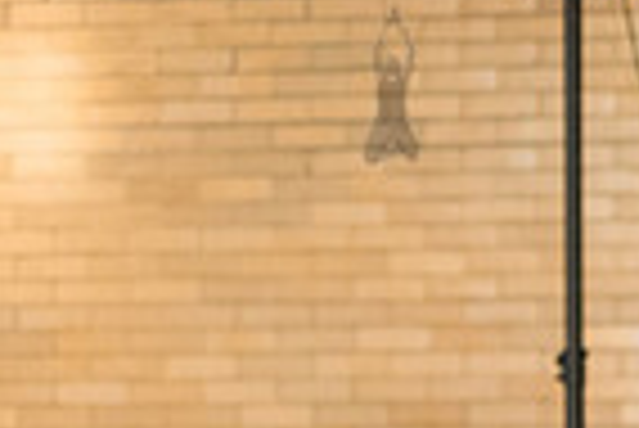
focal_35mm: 349
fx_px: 6201
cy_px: 792
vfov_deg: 3.9
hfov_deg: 5.8
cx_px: 1215
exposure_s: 1/400
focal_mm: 80
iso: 5000
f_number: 3.5
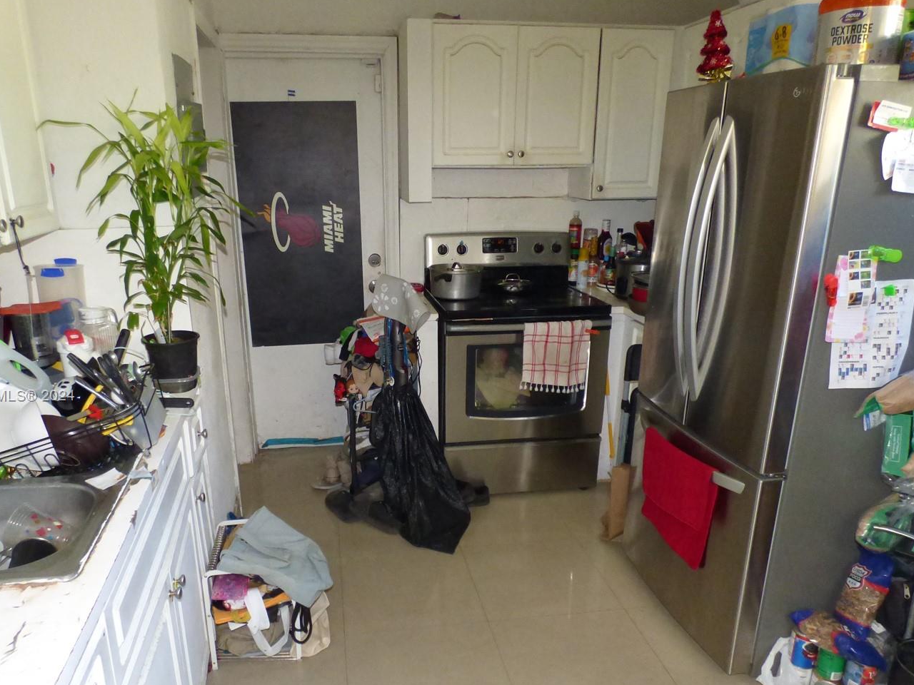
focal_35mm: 25
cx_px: 418
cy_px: 397
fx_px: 660
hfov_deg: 69.3
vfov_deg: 54.6
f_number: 2.8
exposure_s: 1/60
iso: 800
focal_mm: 3.58
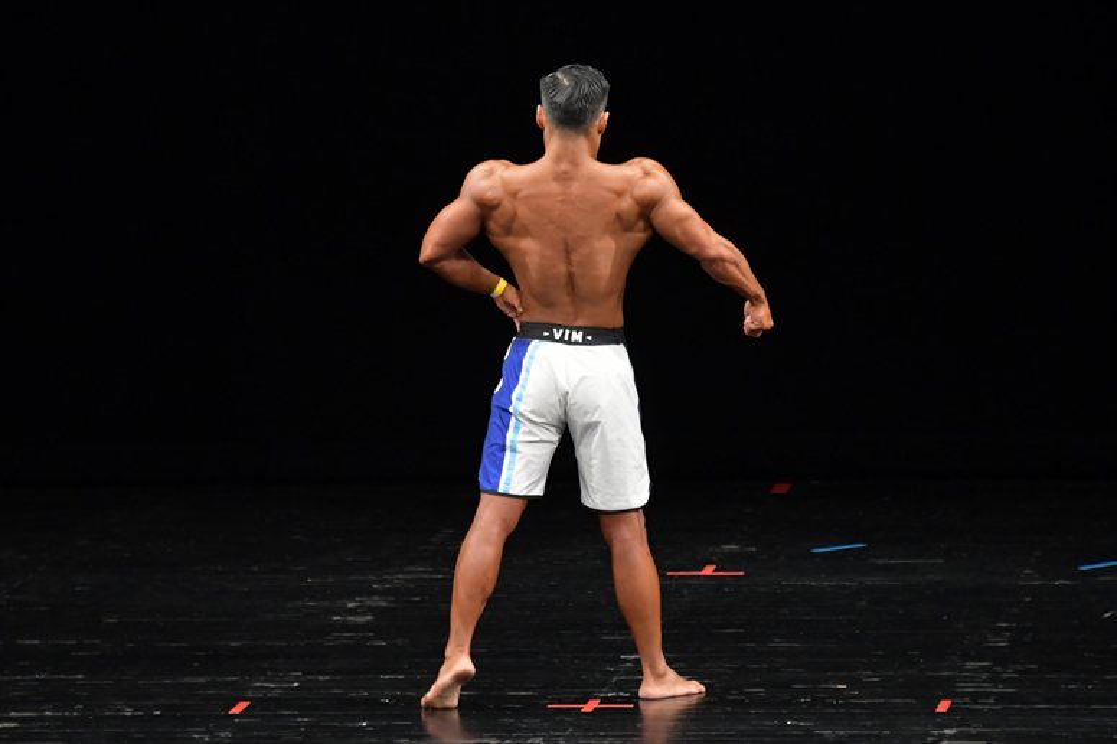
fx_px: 9304
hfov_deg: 6.9
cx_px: 558
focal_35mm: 300
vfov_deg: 4.6
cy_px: 372
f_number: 5.6
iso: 3200
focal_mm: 200
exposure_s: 1/400
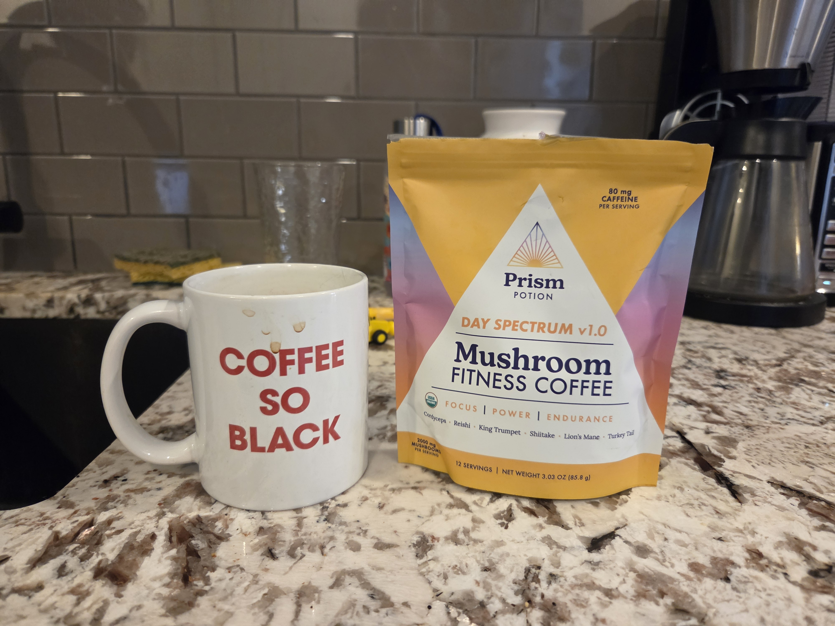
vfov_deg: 58.9
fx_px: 555
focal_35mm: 23
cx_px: 418
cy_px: 313
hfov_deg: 73.9
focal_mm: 5.4
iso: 640
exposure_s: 1/120
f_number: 1.8
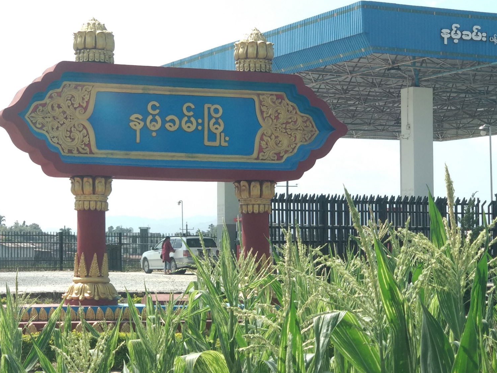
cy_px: 156
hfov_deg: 29.0
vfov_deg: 21.9
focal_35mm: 67
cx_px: 233
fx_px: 962
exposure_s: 1/516
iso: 100
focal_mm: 5.99
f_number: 2.6
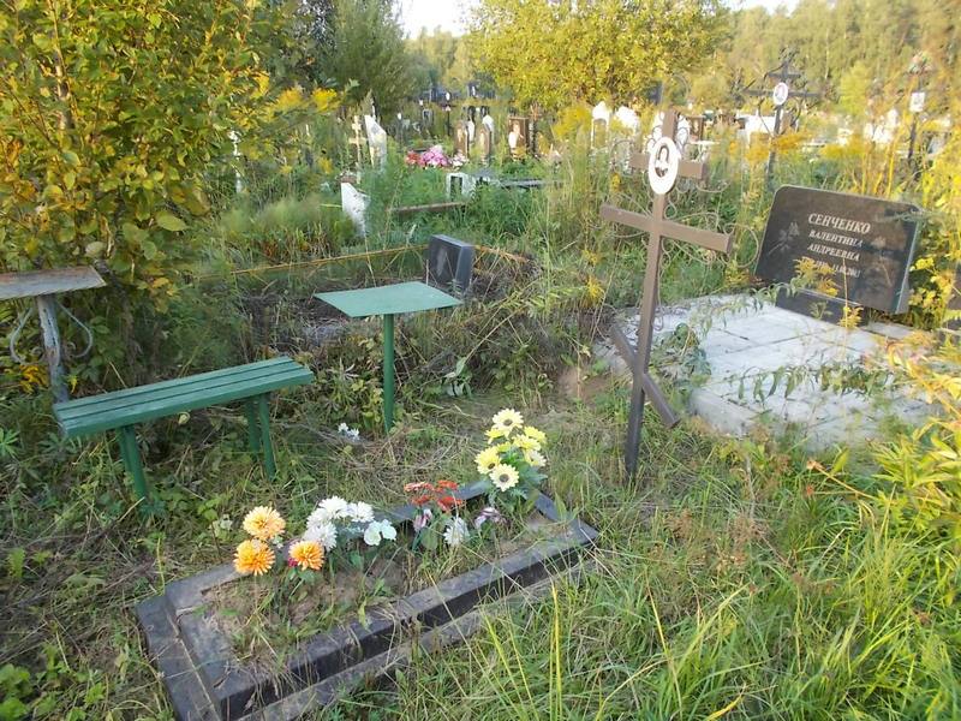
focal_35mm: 26
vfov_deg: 53.1
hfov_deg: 67.3
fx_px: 722
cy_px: 360
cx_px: 480
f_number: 3.2
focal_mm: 4.6
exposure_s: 1/80
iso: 80
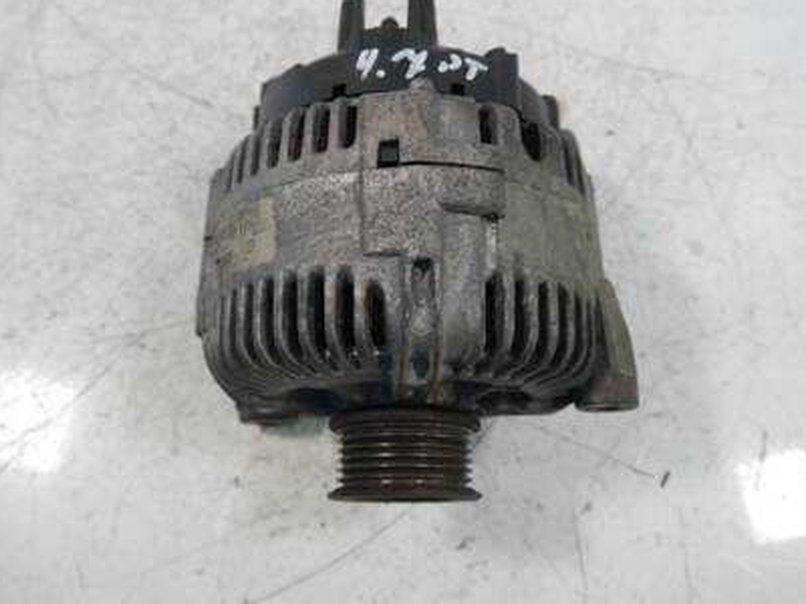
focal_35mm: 36
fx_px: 838
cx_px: 411
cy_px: 258
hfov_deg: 51.4
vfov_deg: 39.6
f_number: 3.5
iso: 400
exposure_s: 1/60
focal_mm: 15
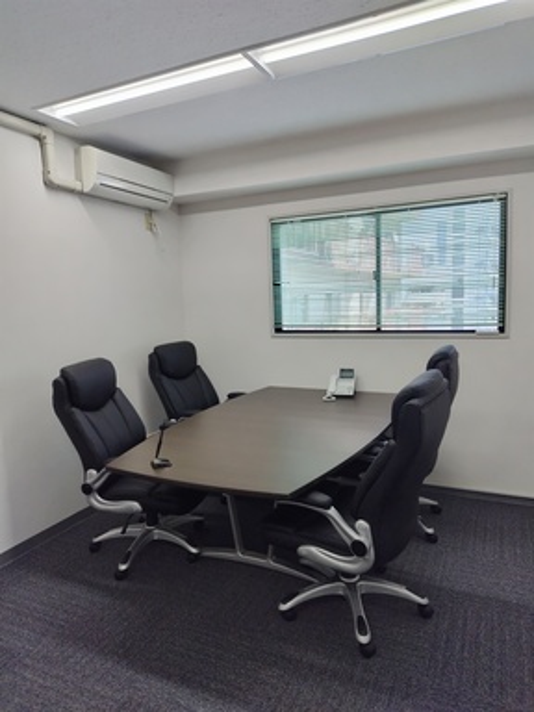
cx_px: 267
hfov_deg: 58.9
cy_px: 356
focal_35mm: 23
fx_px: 473
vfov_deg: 73.9
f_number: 1.9
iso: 74
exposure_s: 1/60
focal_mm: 5.5
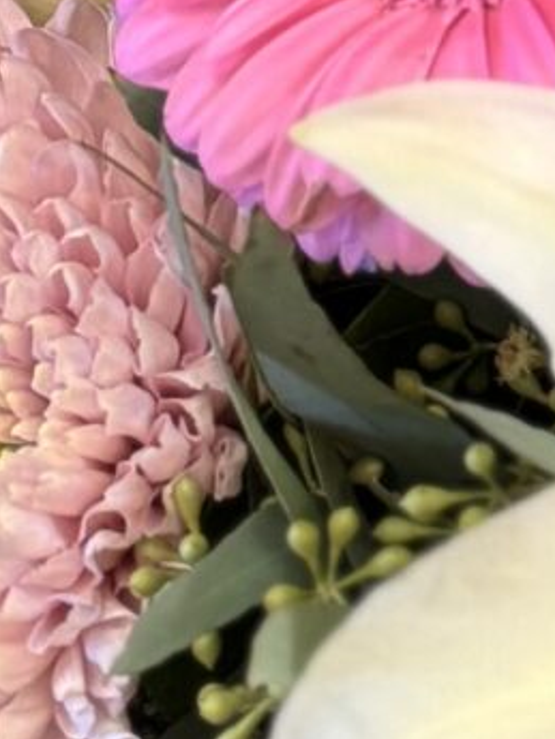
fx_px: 3803
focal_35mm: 178
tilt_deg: -20.6
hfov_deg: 8.1
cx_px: 990
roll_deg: +1.3
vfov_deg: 10.5
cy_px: -570
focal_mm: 6.86
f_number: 1.78
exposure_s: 1/60
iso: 250
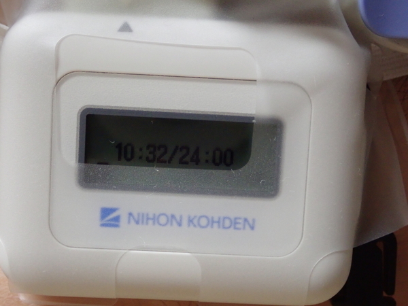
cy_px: 153
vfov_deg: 24.0
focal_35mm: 61
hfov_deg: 31.7
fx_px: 719
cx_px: 204
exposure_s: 1/60
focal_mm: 11.01
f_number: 3.6
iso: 1000
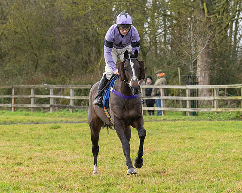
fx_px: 2019
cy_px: 92
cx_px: 127
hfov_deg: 6.9
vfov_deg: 5.5
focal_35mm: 282
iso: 800
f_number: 5
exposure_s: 1/500
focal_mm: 120
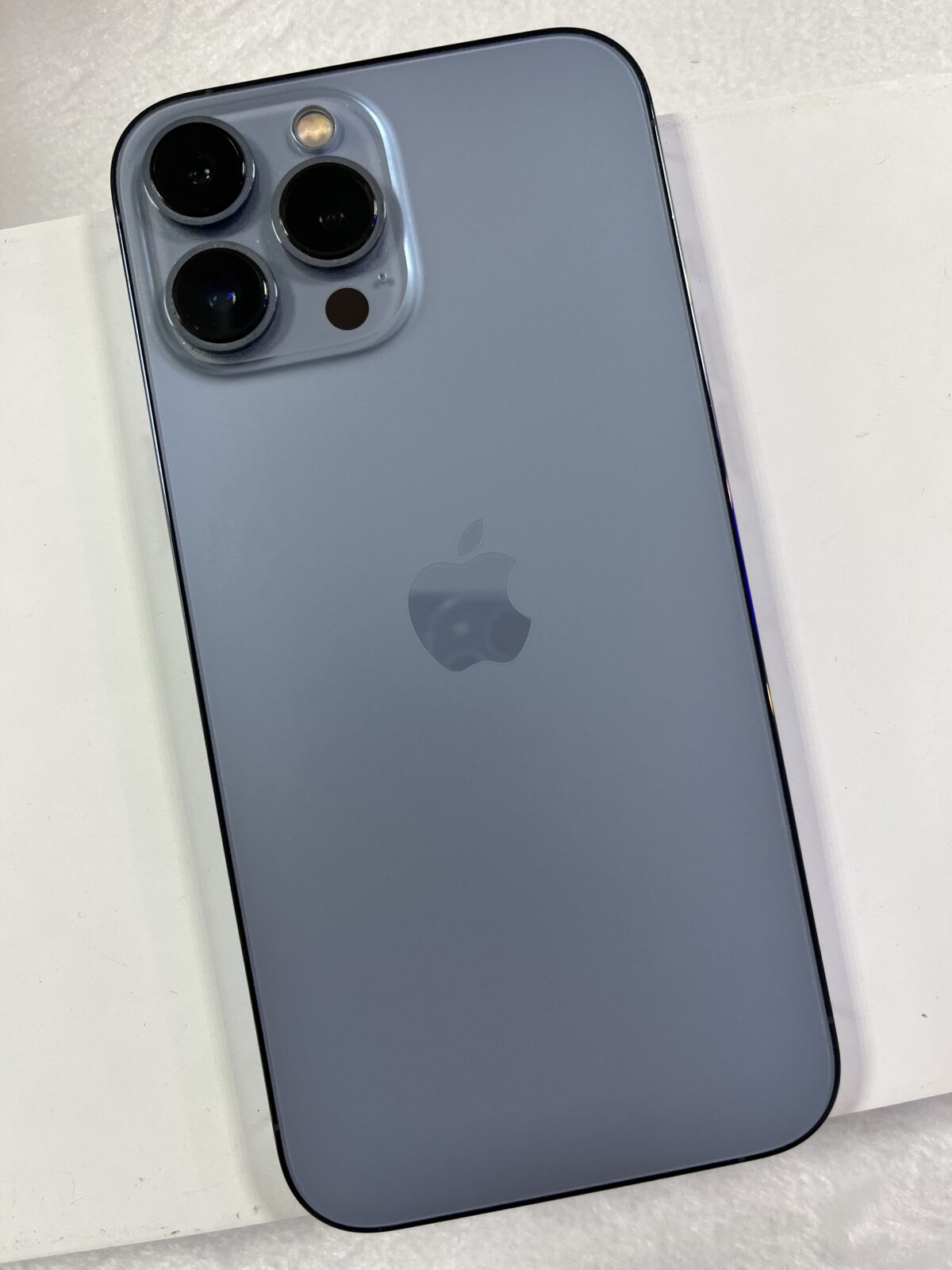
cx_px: 476
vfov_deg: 67.3
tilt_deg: -87.8
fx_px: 953
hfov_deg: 53.1
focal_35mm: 26
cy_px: 635
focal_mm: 5.1
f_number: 1.6
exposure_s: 1/120
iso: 100
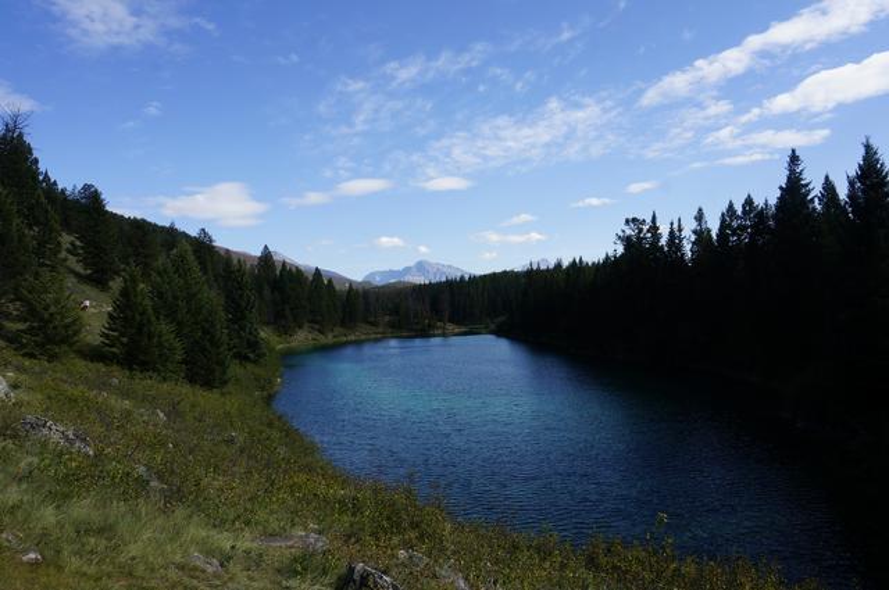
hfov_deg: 73.8
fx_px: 592
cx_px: 444
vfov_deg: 53.0
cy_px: 295
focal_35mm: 24
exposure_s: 1/100
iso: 100
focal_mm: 16
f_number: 13
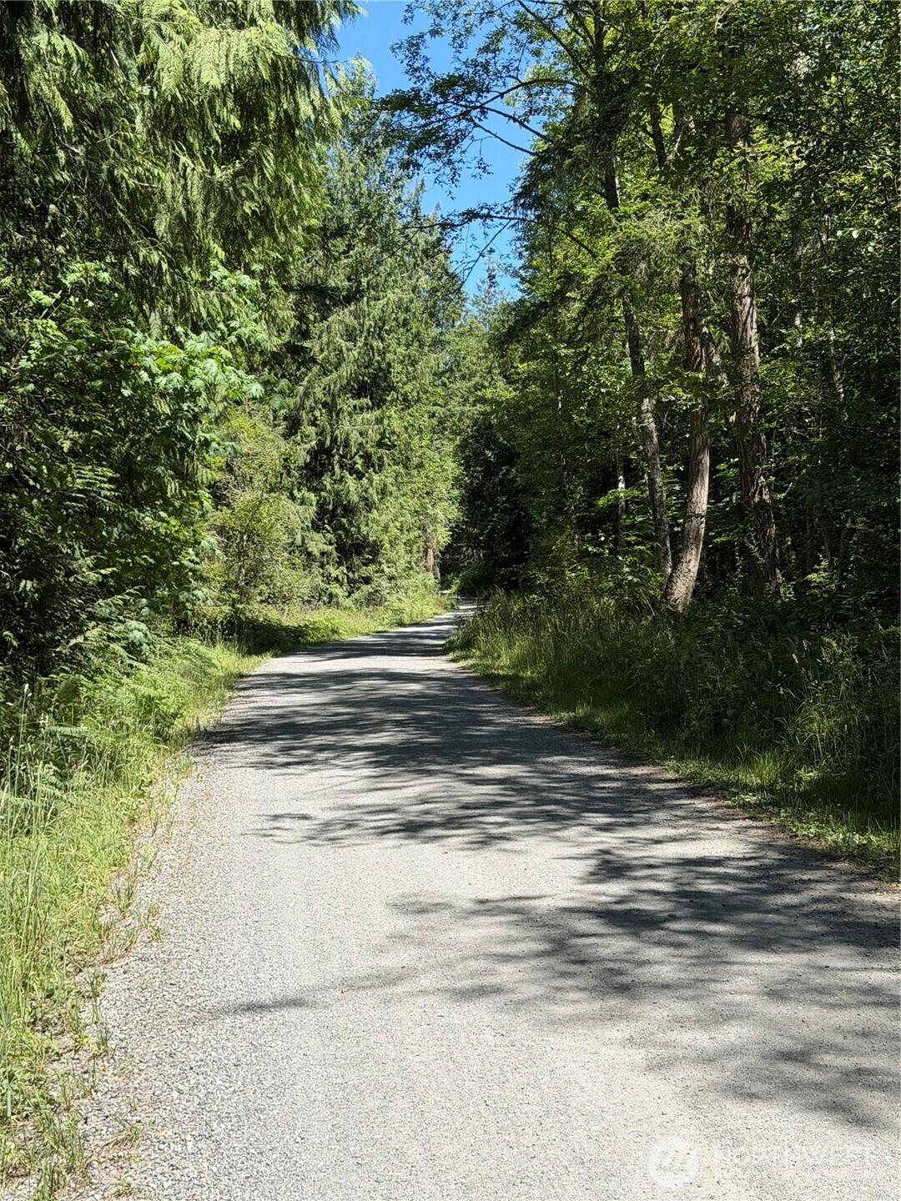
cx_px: 450
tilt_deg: +0.5
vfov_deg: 39.7
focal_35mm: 48
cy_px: 600
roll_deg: +1.2
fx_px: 1666
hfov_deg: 30.3
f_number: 1.78
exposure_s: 1/2494
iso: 64
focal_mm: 6.76
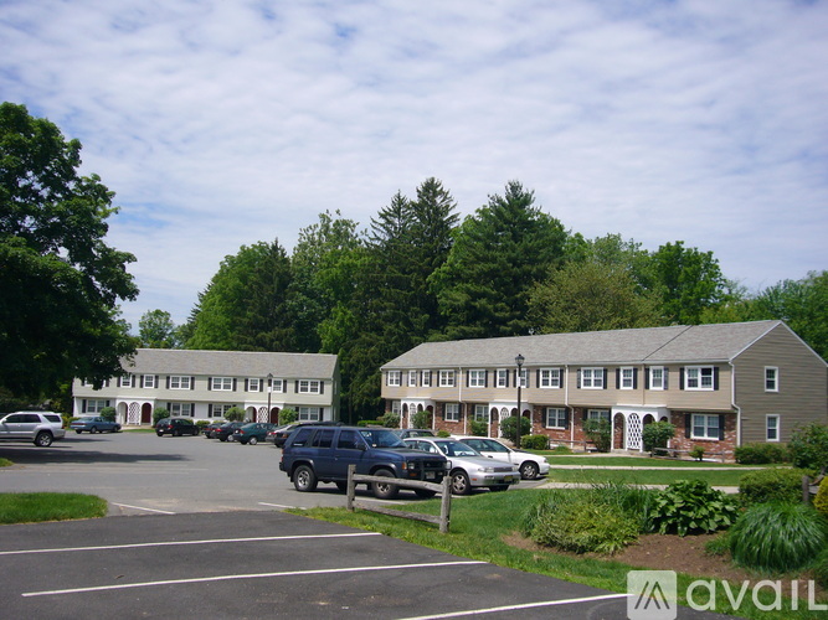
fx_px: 885
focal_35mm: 37
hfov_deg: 50.1
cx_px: 414
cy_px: 310
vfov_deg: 38.7
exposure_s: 1/400
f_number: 6.3
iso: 80
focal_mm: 6.1
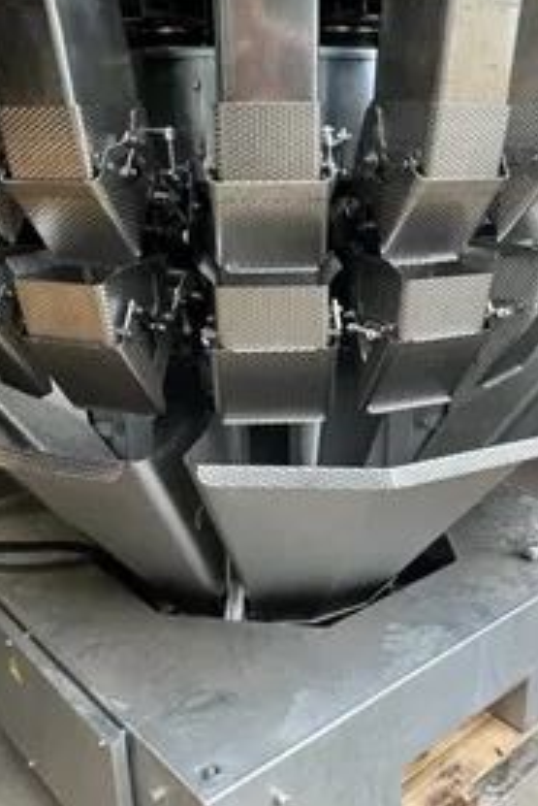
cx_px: 326
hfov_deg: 36.8
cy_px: 460
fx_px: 806
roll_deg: -0.6
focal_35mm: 36
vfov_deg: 52.9
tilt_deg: -20.9
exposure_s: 1/349
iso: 80
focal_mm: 6.86
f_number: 1.78
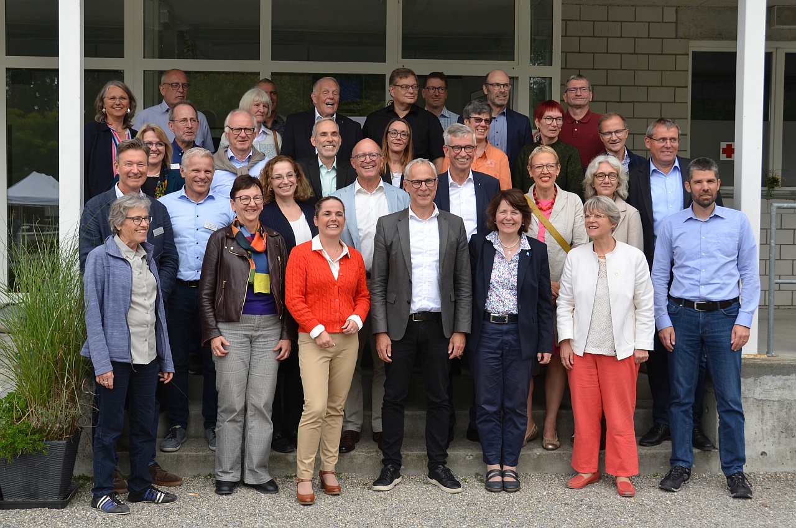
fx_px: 861
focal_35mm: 39
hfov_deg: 49.6
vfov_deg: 34.1
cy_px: 264
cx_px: 398
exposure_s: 1/125
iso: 100
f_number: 5.6
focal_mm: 26
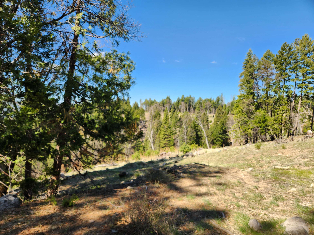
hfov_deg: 73.9
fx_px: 209
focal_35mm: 23
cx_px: 157
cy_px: 118
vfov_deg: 58.9
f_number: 1.8
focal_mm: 5.4
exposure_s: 1/536
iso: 20
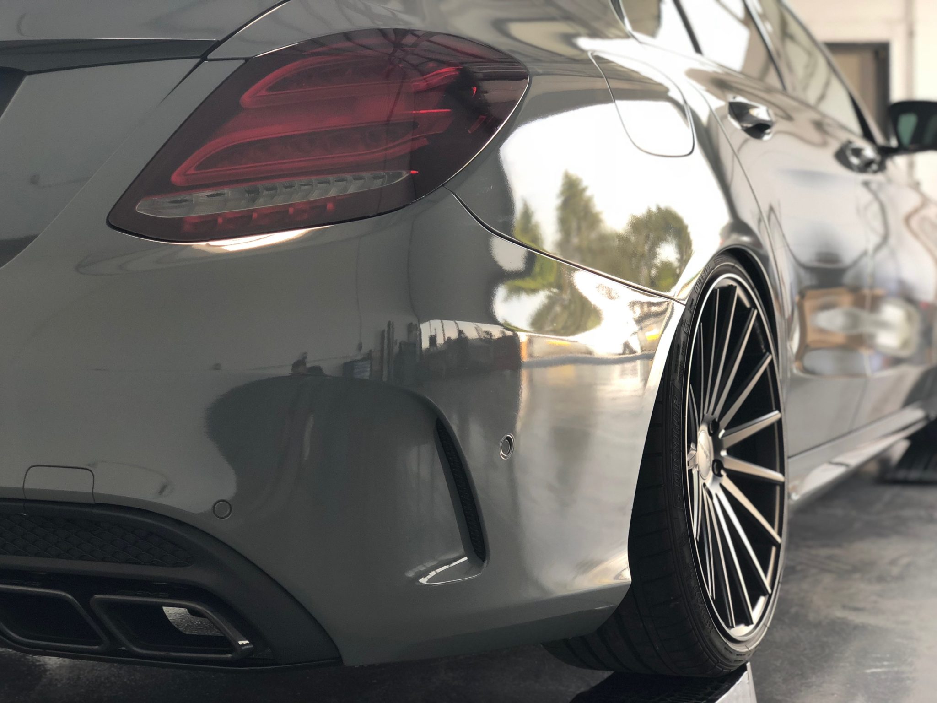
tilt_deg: -2.2
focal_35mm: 52
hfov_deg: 36.8
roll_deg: +1.7
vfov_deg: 28.0
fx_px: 1408
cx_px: 468
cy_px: 352
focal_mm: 6
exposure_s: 1/60
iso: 32
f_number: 2.4
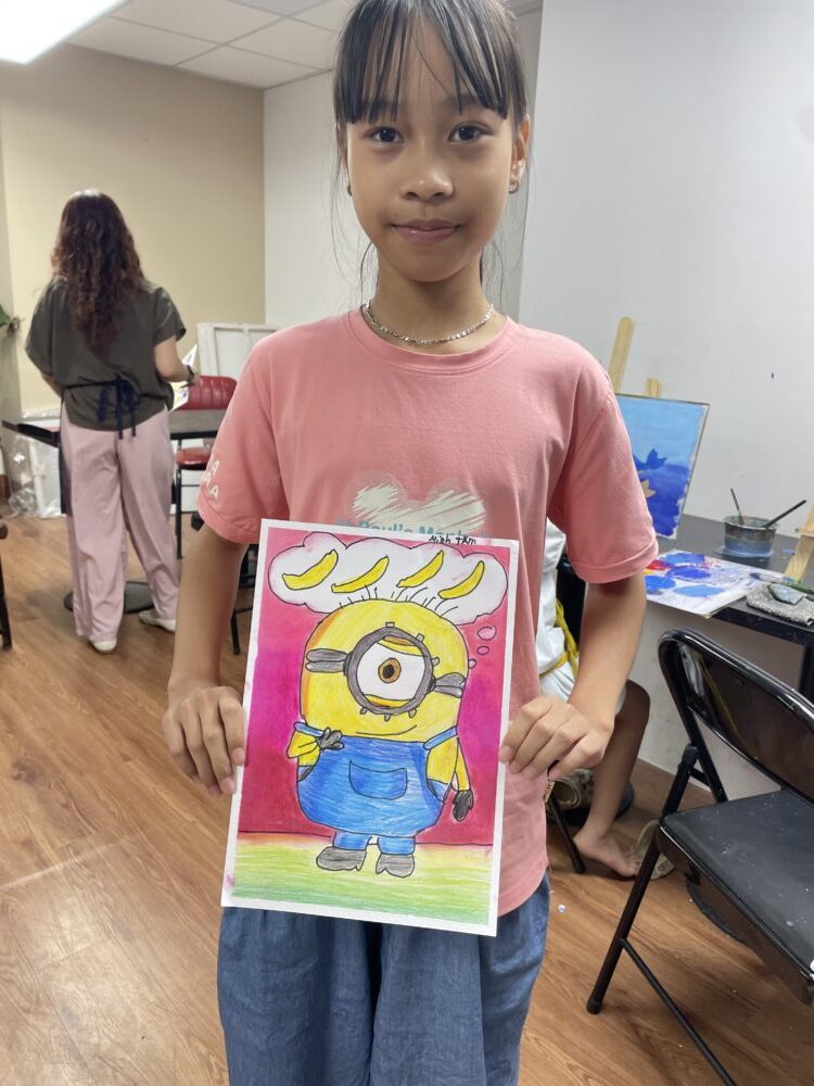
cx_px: 407
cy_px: 543
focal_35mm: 26
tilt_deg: -16.1
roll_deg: -2.5
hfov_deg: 53.1
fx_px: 815
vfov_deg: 67.3
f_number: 1.6
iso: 80
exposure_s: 1/100
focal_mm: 4.2
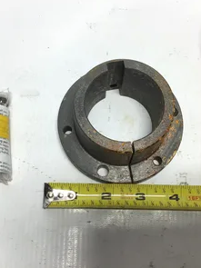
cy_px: 133
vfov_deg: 44.8
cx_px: 104
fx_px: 325
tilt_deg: -72.7
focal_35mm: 42
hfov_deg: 34.3
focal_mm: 3.3
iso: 25
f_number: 2.4
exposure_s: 1/120
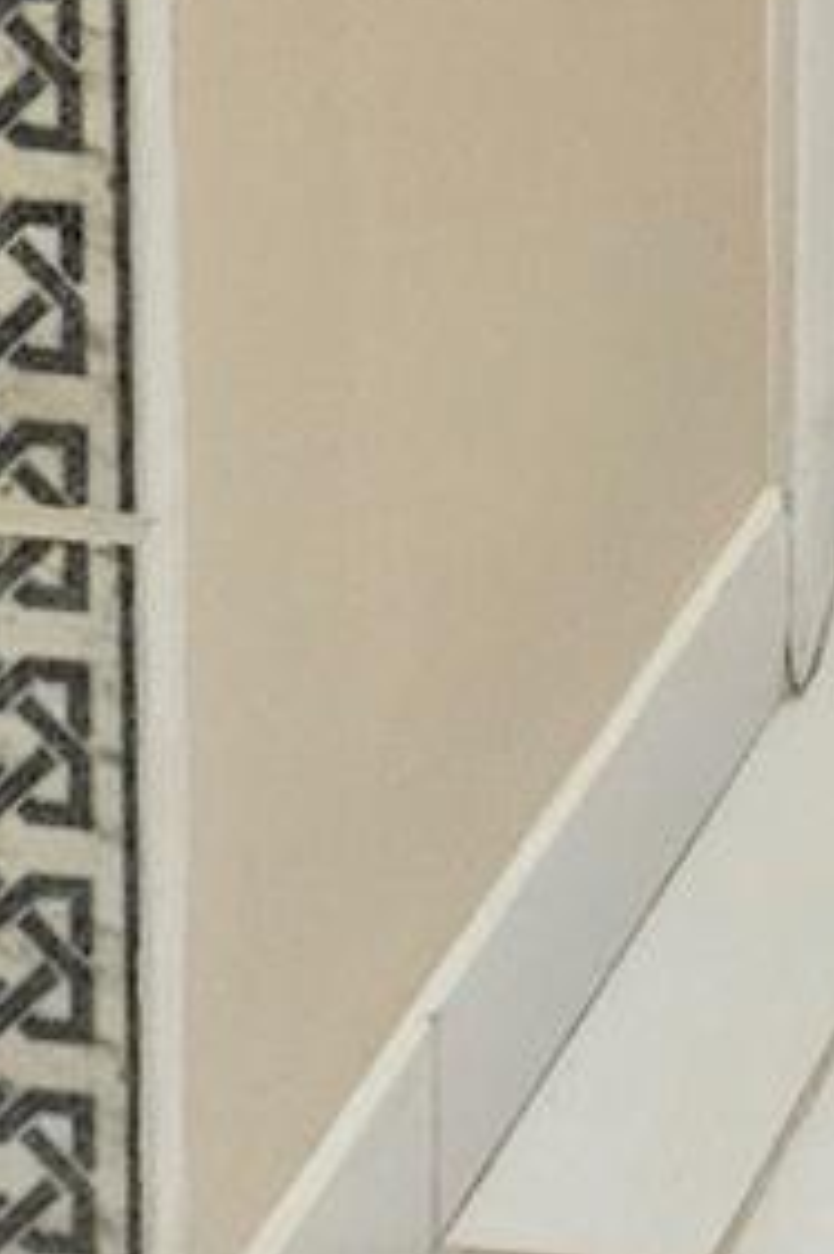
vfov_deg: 15.4
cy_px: -1709
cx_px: 2301
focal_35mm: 74
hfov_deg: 12.1
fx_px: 2574
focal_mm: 2.2
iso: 320
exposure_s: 1/40
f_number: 2.2
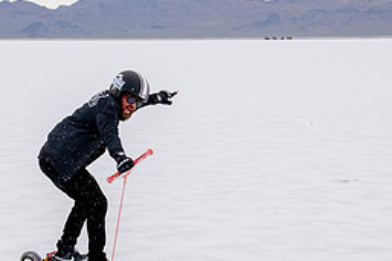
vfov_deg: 11.6
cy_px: 171
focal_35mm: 118
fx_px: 1284
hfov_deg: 17.3
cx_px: 156
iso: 100
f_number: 8
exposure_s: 1/320
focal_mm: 52
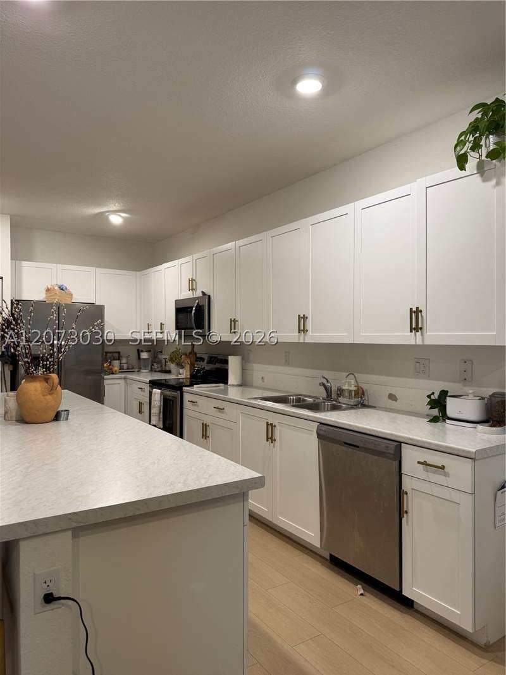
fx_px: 468
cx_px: 253
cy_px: 338
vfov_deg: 71.6
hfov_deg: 56.8
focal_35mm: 24
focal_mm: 6.76
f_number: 1.78
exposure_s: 1/60
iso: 125
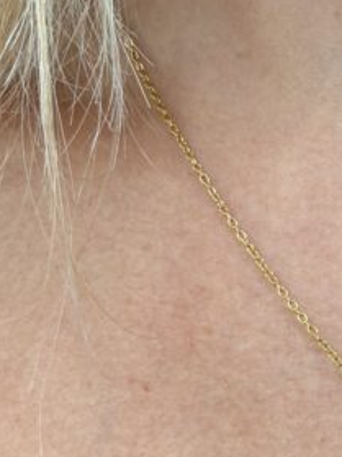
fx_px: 1964
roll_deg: -0.1
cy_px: 246
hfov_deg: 9.7
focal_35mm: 149
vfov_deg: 13.3
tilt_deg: -15.6
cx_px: 458
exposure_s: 1/50
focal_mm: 5.96
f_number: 1.6
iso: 40
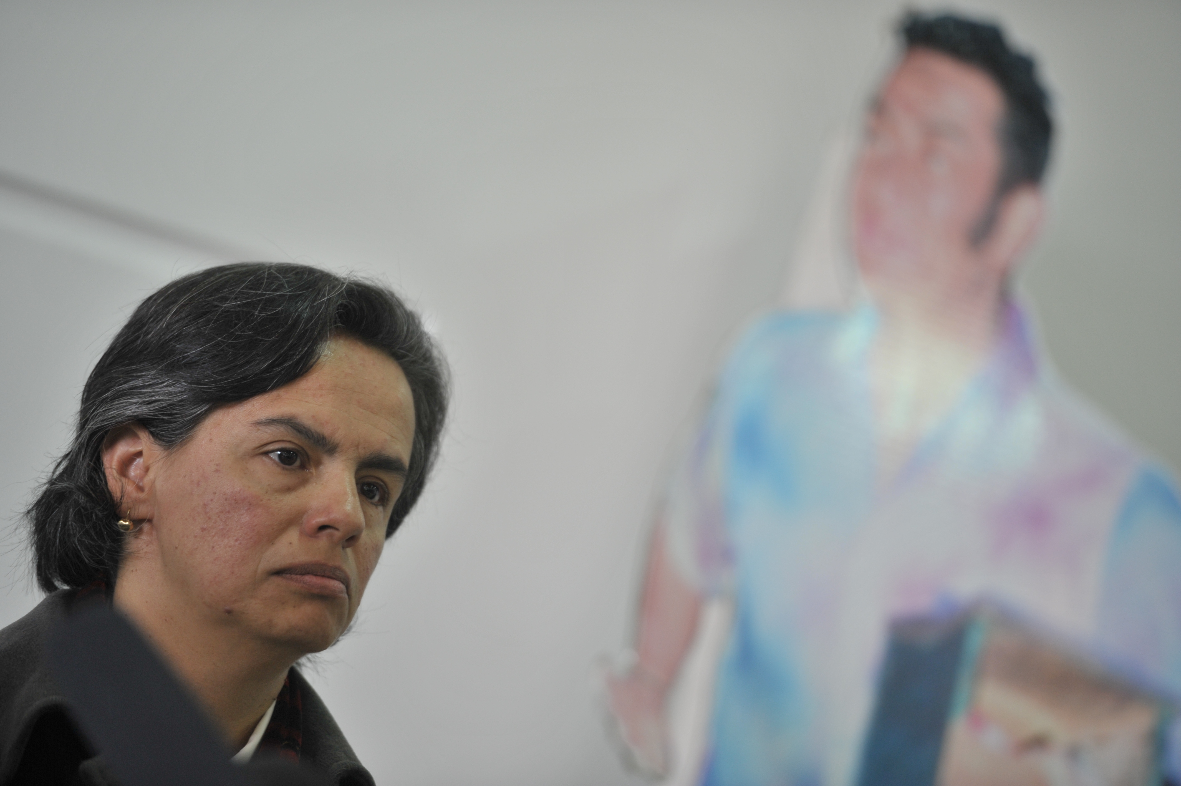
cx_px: 590
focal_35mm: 200
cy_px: 393
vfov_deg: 6.9
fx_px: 6557
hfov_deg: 10.3
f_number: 2.8
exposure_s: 1/160
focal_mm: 200
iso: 800
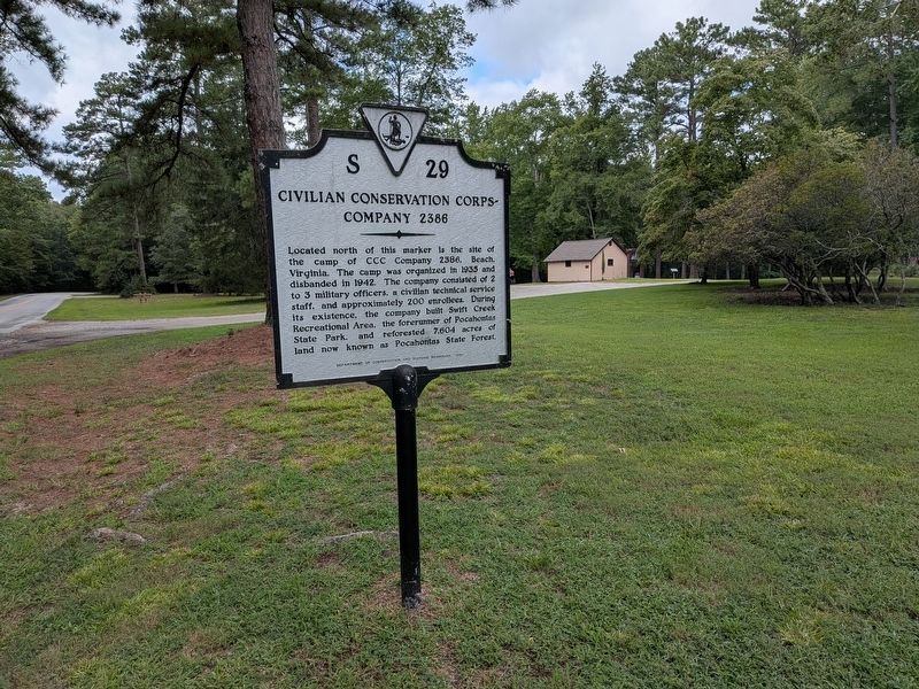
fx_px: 637
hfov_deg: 71.6
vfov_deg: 56.8
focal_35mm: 24
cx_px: 460
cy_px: 344
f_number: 1.7
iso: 29
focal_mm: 4.53
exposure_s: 1/1350
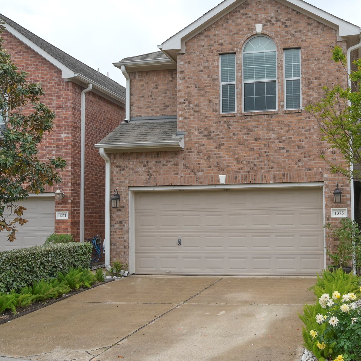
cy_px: 196
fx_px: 496
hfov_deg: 39.3
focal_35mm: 42
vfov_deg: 40.0
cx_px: 258
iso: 100
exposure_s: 1/200
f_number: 7.1
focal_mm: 20
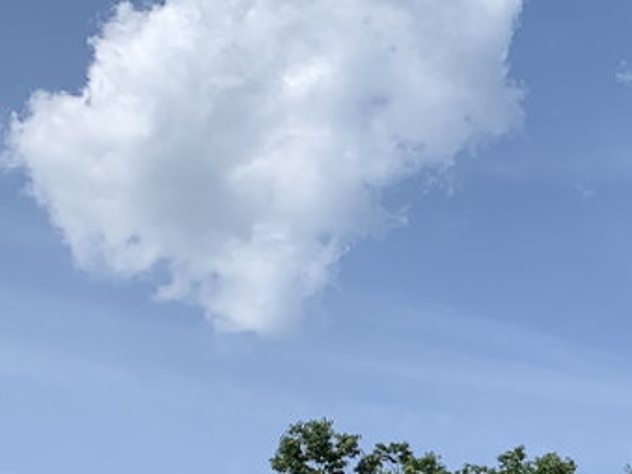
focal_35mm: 92
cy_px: 612
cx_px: 882
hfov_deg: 19.2
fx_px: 1679
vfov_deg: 15.3
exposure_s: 1/2545
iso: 25
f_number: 1.8
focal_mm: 4.25
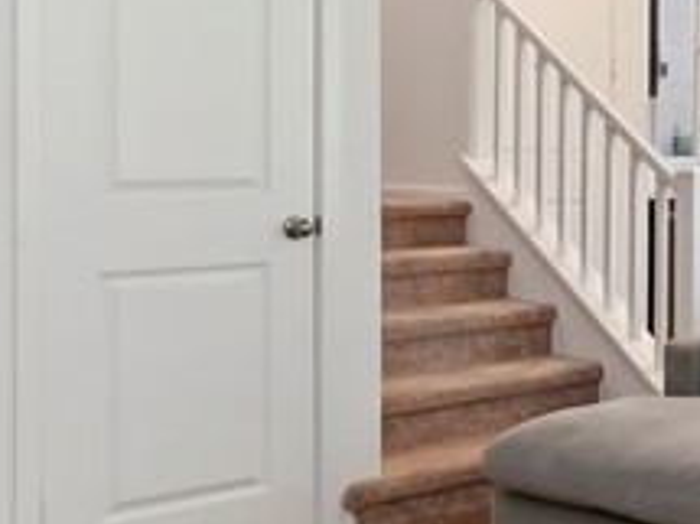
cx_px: 833
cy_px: 151
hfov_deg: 26.9
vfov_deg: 22.8
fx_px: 1293
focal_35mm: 64
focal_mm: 14
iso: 500
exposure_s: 1/10
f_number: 10
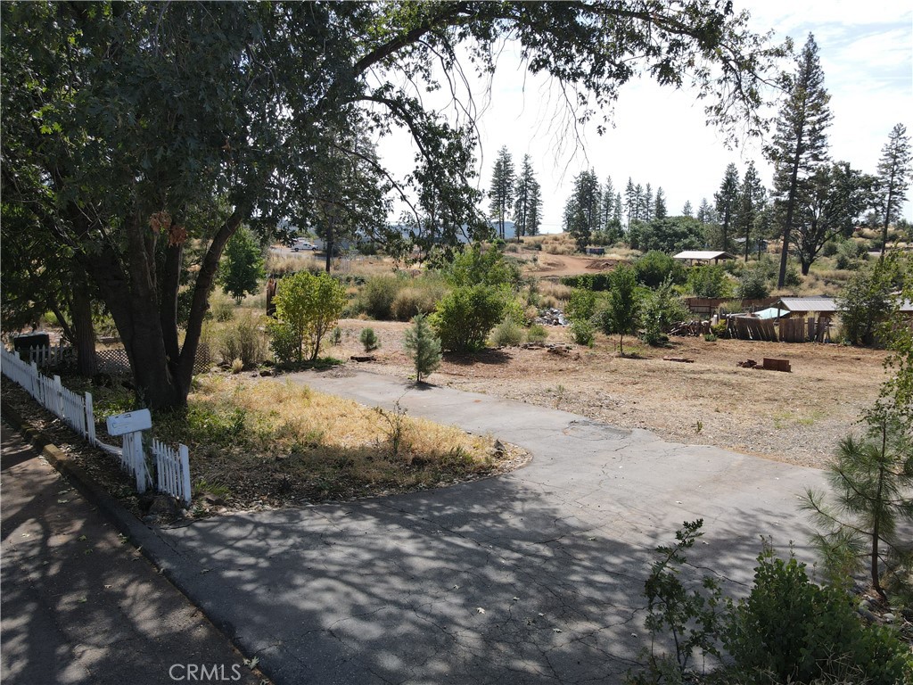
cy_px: 342
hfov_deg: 71.6
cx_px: 456
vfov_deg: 56.8
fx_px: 633
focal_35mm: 24
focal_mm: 4.5
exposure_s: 1/500
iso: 110
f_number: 2.8
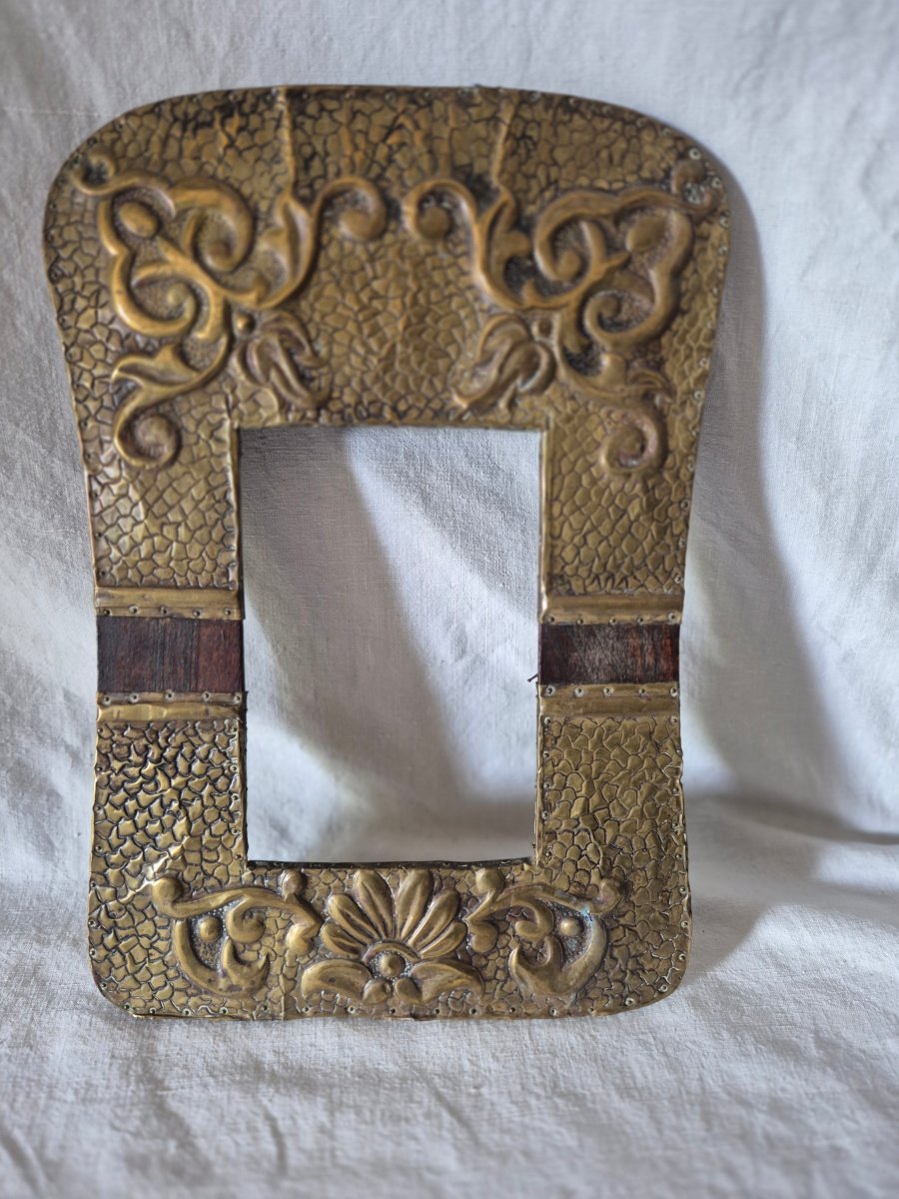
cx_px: 450
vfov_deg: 73.9
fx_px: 796
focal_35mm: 23
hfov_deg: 58.9
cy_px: 600
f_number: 1.8
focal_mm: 5.4
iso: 640
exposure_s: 1/100
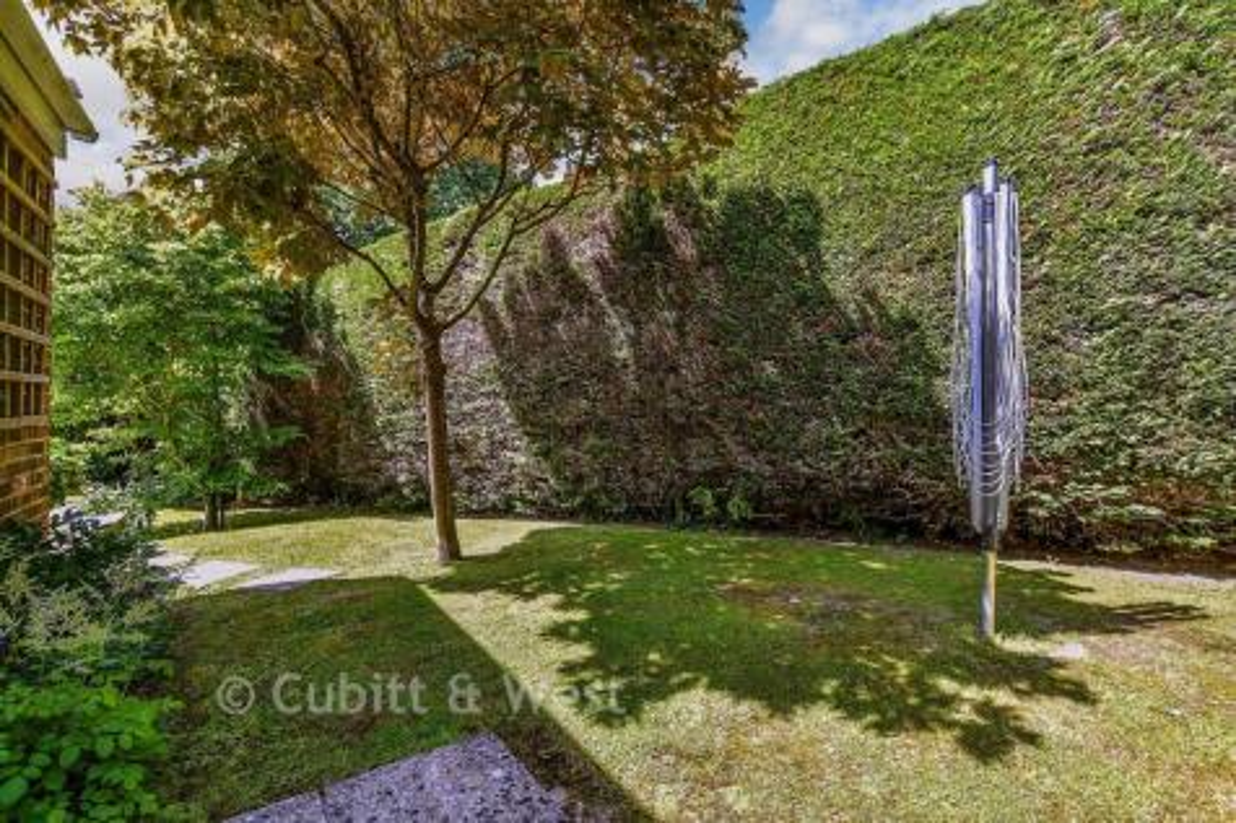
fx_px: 858
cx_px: 618
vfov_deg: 51.3
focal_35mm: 25
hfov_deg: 71.5
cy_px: 412
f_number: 8
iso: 160
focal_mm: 17
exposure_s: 1/60
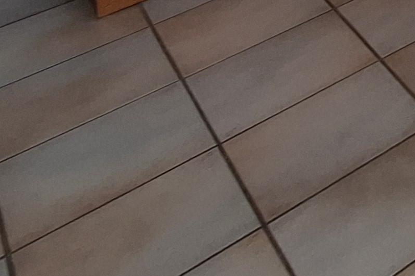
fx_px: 784
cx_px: 935
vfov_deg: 13.1
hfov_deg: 16.5
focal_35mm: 68
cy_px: -444
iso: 50
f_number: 2.2
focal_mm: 1.74
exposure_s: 1/50
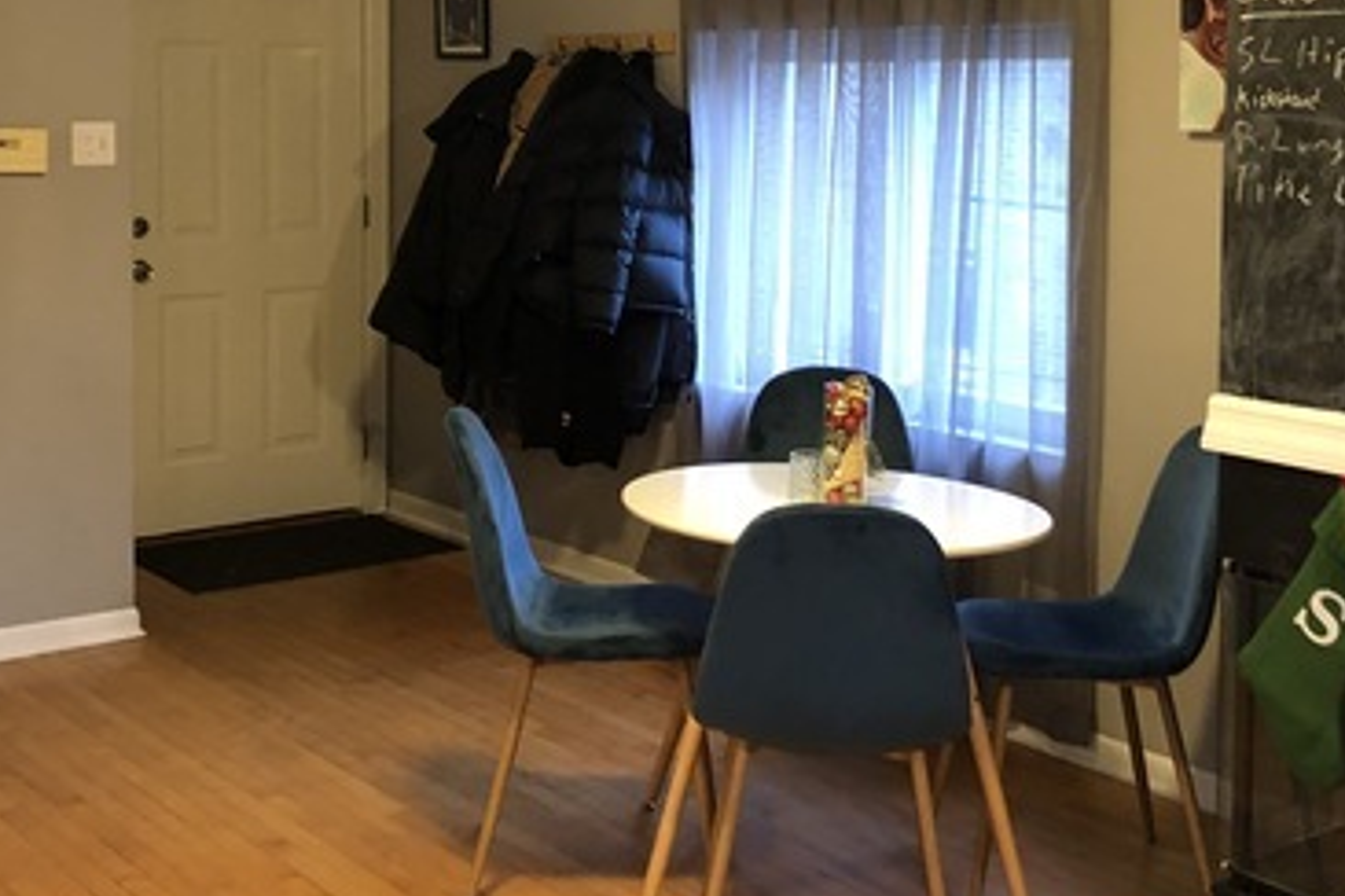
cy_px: 209
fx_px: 1980
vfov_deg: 25.2
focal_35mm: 53
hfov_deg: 37.5
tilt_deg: -4.1
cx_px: 667
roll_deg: -0.4
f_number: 1.8
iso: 100
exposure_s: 1/9
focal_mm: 4
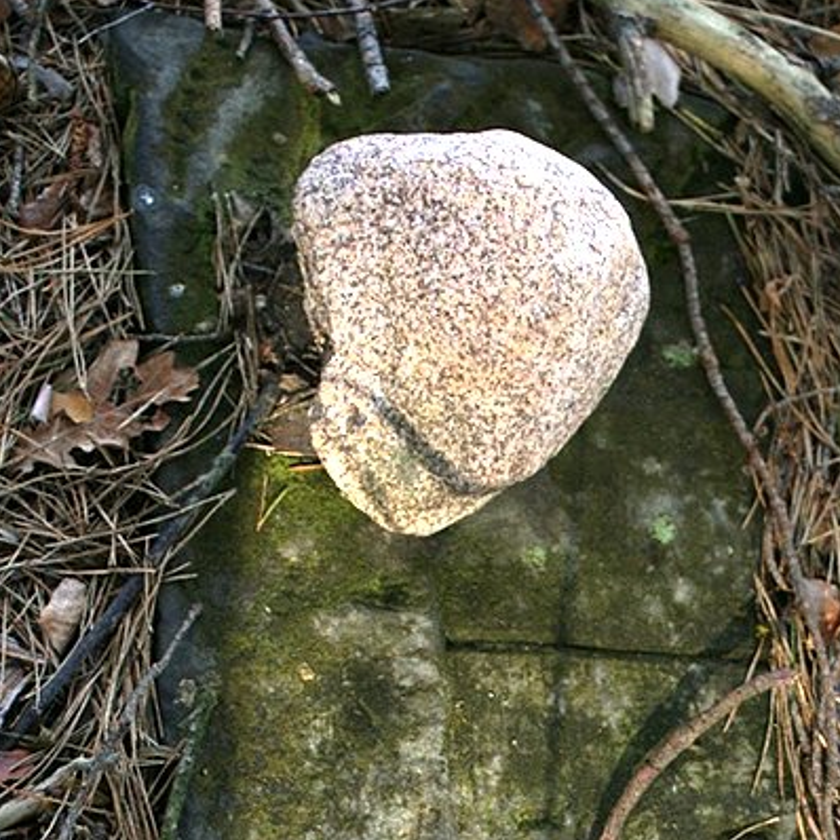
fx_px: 2772
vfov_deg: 16.8
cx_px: 621
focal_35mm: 101
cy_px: 899
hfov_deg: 17.1
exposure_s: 1/250
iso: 100
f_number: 5.6
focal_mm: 35
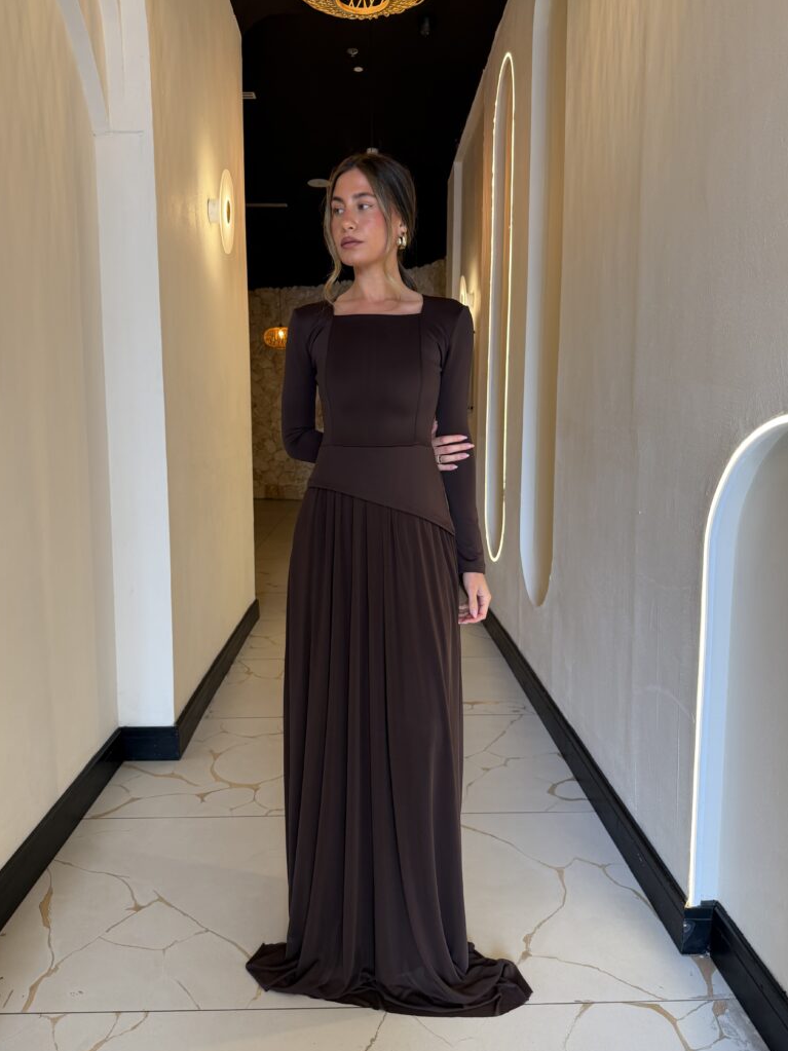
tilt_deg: -6.8
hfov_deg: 54.9
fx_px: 759
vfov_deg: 69.4
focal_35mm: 25
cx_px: 384
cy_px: 512
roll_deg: -0.5
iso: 125
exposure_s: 1/100
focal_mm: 6.76
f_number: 1.78
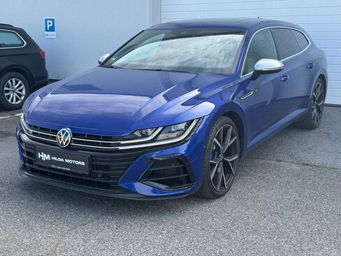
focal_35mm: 48
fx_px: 473
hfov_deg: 39.7
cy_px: 128
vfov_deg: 30.3
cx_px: 170
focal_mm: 6.76
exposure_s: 1/987
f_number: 1.78
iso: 100
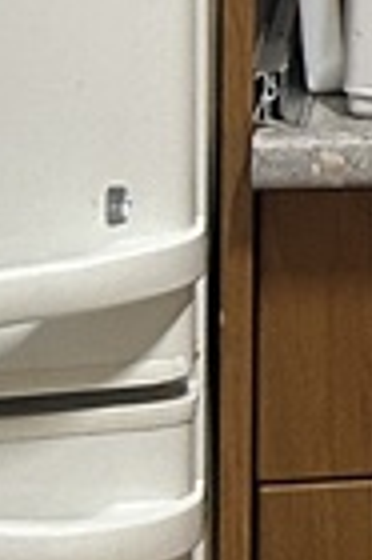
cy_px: -304
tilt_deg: -4.9
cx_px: 2076
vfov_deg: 8.1
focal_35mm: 248
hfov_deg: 4.5
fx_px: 3853
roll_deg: -1.7
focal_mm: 5.7
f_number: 1.5
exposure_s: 1/50
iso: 125
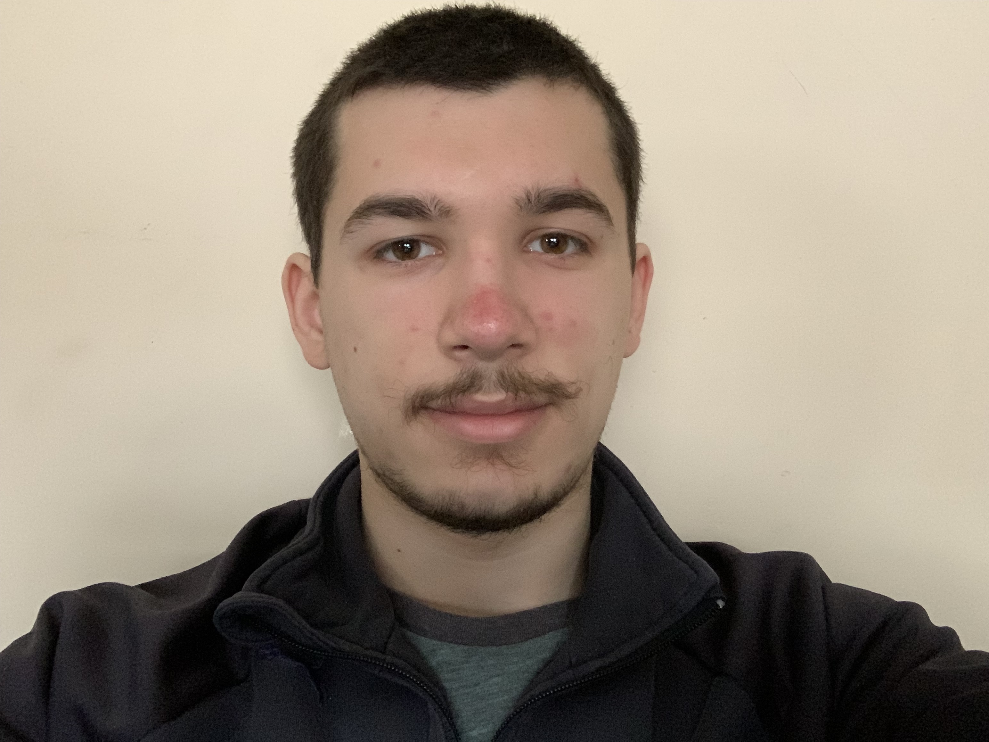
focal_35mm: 32
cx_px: 494
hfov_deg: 56.8
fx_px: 914
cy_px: 371
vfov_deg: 44.2
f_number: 2.2
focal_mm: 2.87
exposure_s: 1/30
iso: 640
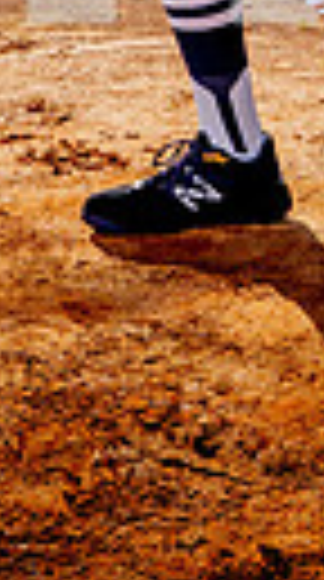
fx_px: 1690
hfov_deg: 10.9
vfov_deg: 16.6
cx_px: 189
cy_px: -427
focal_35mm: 110
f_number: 13
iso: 200
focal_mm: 30
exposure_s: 1/125
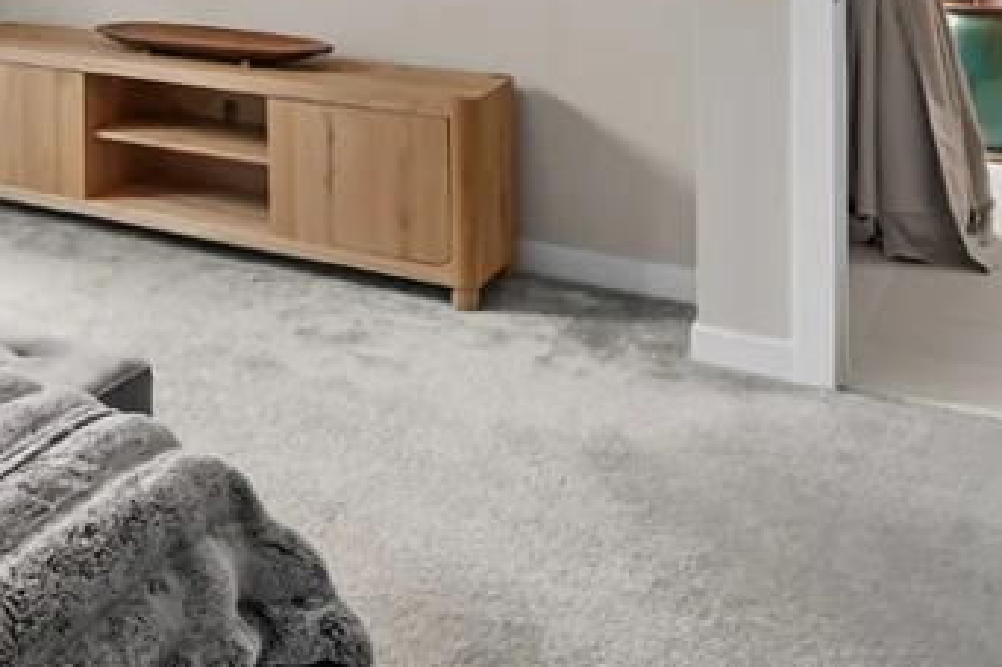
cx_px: -29
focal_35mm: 54
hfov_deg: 33.4
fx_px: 1502
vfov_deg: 22.5
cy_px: -191
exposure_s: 1/20
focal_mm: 18
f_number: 8
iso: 400
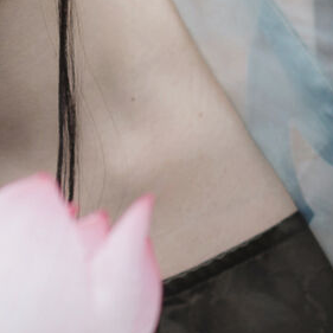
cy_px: 230
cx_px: 122
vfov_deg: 3.8
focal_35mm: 462
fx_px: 5028
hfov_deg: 3.8
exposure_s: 1/800
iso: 100
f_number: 2.2
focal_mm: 85
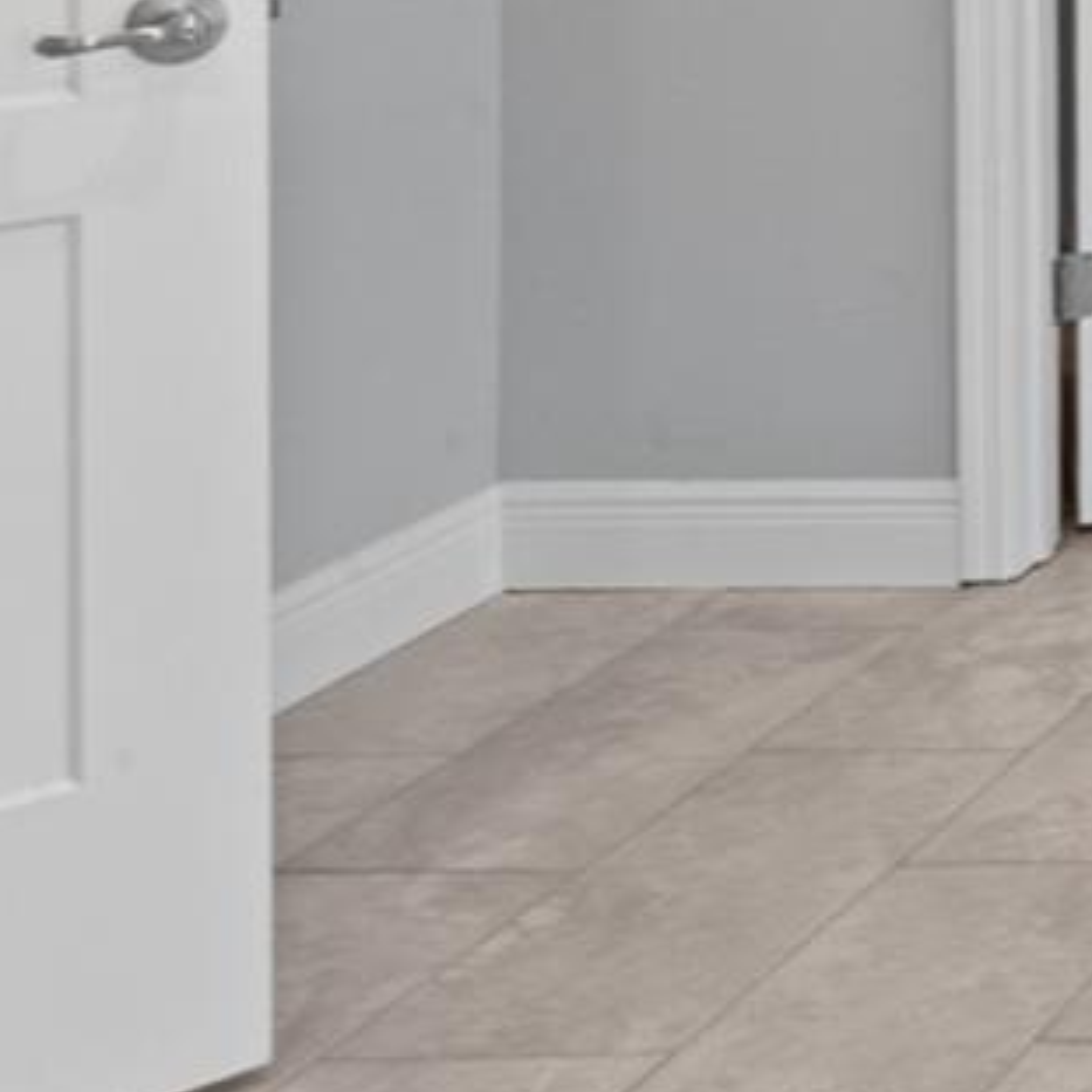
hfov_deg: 15.8
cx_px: 2468
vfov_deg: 22.4
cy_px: -274
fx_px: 2498
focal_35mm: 70
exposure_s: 1/2.5
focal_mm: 16
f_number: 20
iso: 1600
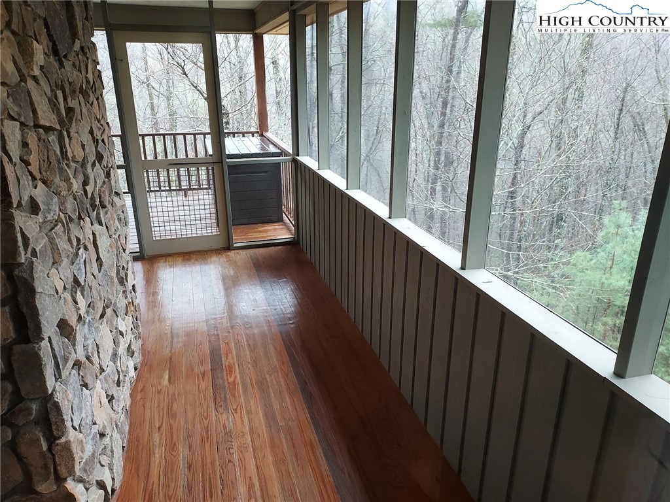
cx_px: 335
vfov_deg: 56.8
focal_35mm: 24
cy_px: 251
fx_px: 465
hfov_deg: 71.6
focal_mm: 4.6
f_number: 1.8
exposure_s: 1/60
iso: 400
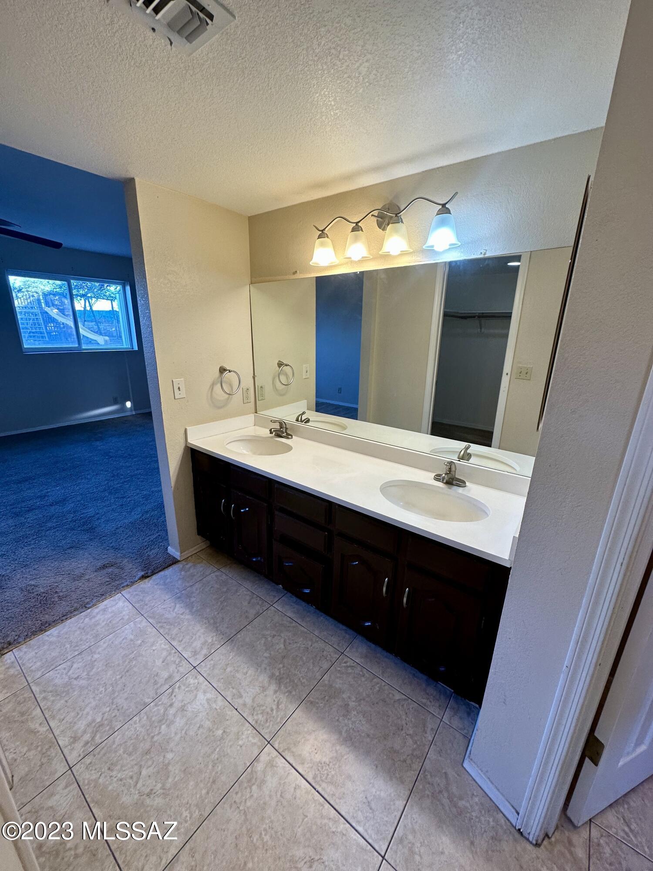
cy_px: 436
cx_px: 326
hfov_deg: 85.7
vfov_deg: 102.1
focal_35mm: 14
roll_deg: -1.5
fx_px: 352
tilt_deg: -17.4
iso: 100
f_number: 2.2
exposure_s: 1/120
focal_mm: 2.22
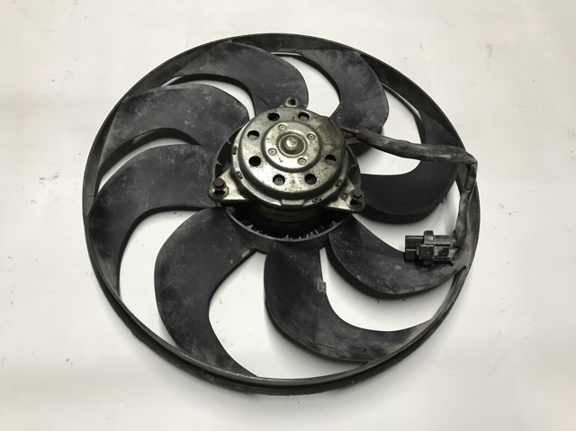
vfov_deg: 49.7
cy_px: 216
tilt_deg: -62.1
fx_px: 466
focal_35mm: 28
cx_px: 288
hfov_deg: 63.5
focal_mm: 3.99
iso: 32
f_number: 1.8
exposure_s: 1/33
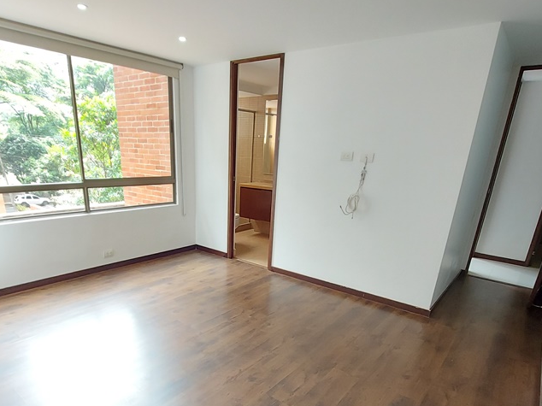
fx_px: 329
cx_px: 242
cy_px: 282
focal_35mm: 21
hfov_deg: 78.7
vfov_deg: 61.3
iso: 320
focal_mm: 1.74
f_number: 2.2
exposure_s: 1/60
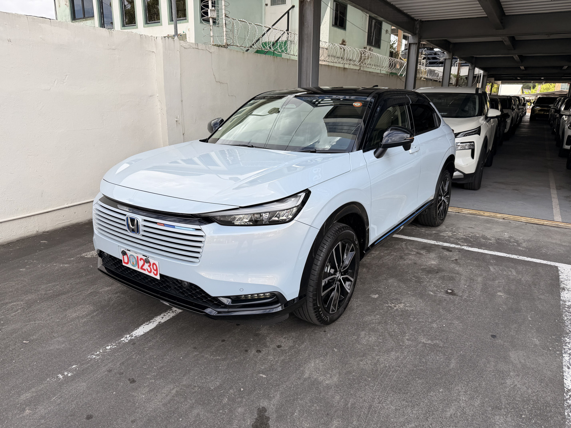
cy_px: 214
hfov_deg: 71.6
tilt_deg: -17.2
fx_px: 396
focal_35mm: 24
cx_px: 286
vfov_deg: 56.8
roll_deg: -0.7
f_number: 1.78
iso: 80
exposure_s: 1/2000
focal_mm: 6.76
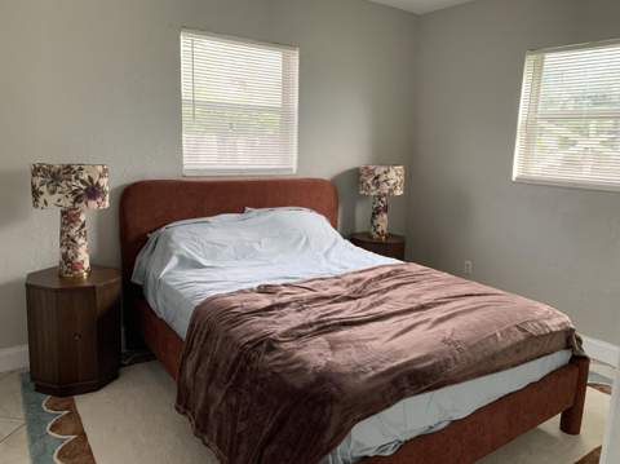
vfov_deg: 53.0
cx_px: 310
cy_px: 232
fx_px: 465
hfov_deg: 67.4
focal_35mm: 26
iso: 80
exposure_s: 1/121
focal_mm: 4.25
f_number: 1.8
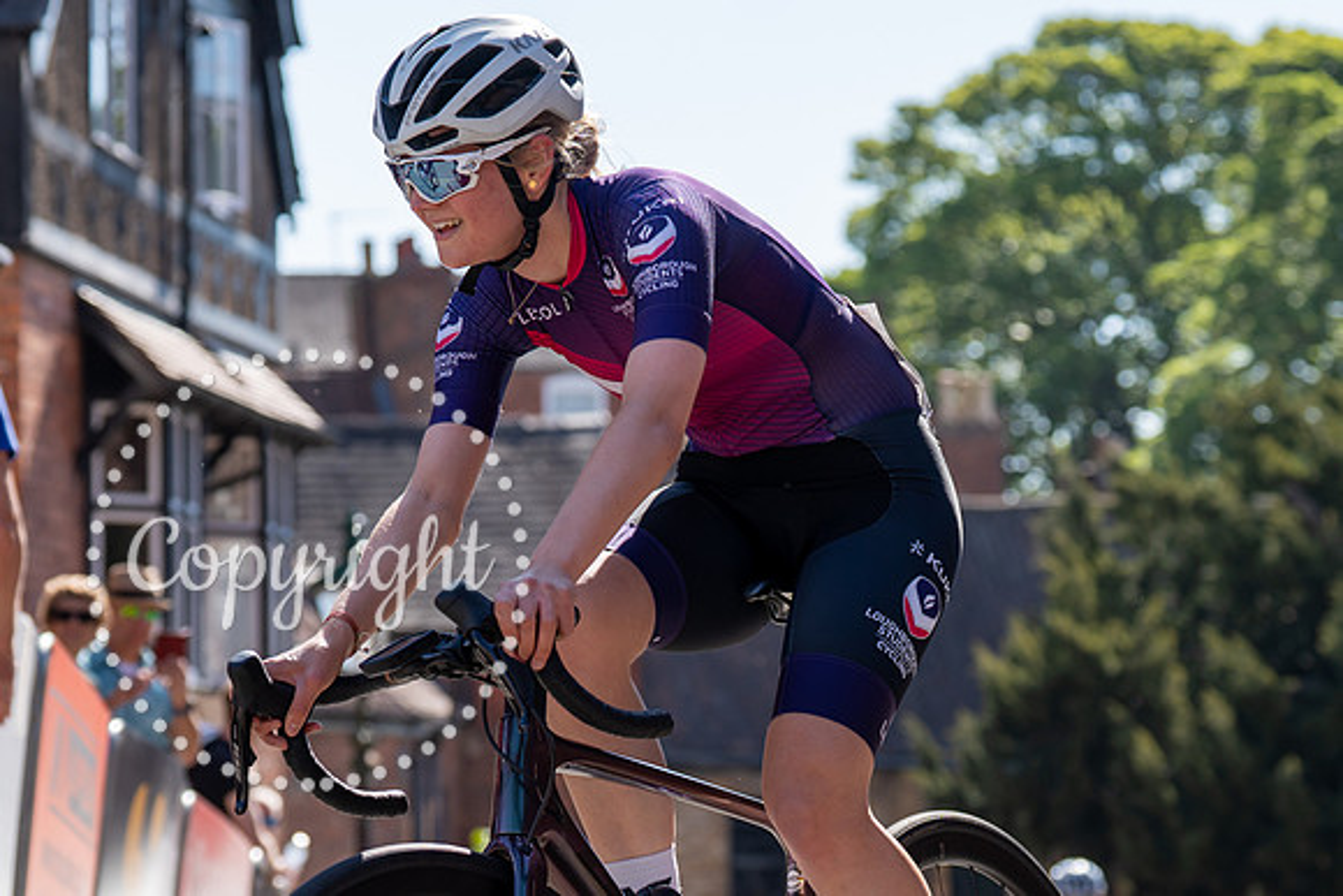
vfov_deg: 11.0
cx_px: 570
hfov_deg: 16.4
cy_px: 502
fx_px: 4651
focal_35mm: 125
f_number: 3.5
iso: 100
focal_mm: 70
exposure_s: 1/1000
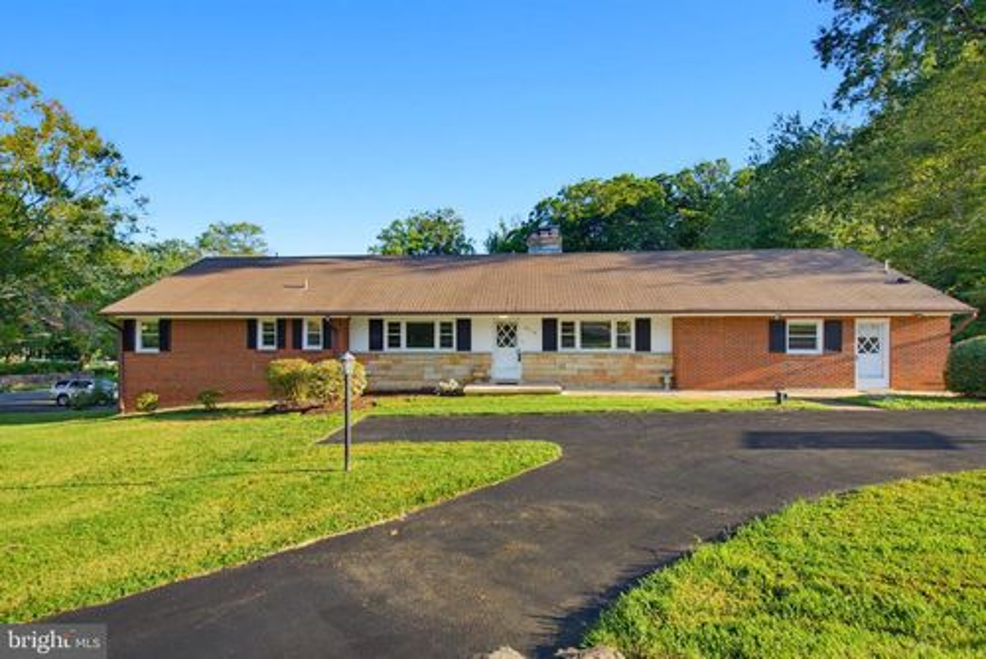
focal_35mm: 17
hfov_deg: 93.2
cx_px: 493
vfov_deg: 70.5
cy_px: 330
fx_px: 466
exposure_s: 1/500
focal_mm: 17
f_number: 8
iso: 800
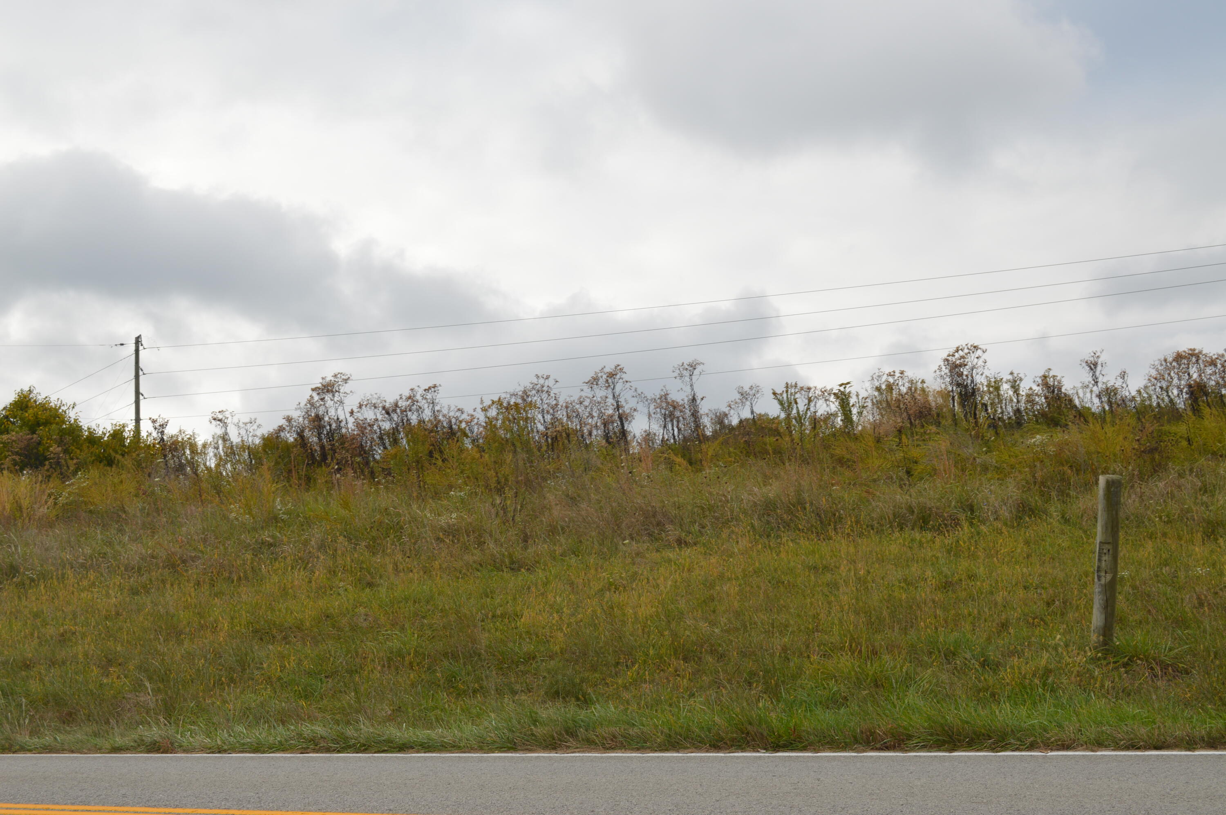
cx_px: 613
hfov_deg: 46.4
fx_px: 1429
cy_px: 408
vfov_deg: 31.8
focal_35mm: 42
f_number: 9
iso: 100
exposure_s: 1/200
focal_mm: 28
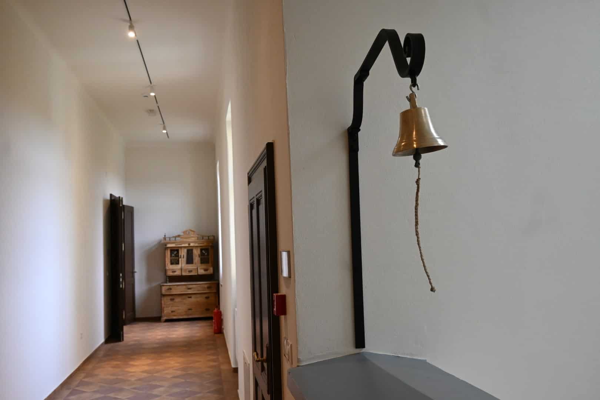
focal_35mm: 33
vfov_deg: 40.0
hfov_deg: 57.2
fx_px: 550
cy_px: 200
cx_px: 300
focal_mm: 22
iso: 1100
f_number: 4
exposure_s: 1/125
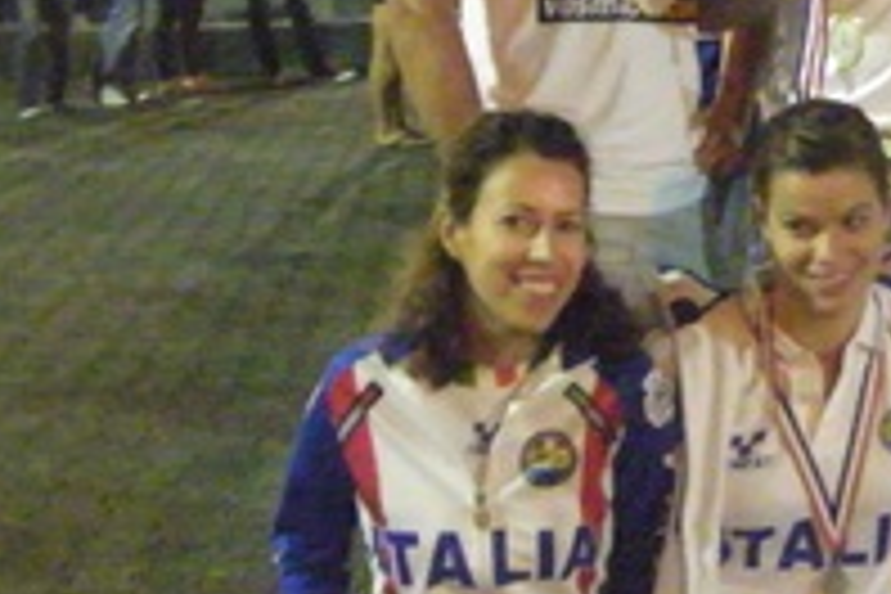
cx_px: 1107
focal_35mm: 115
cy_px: 270
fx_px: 2846
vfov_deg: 11.9
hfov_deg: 16.9
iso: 1600
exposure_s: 1/10
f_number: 3
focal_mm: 6.9
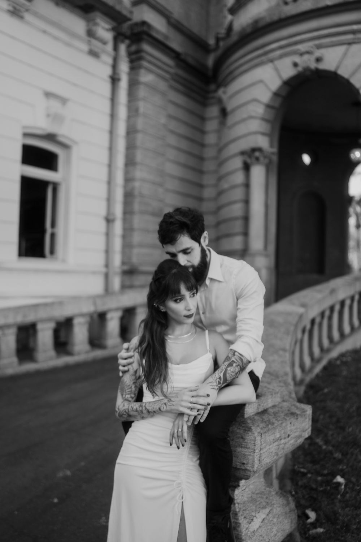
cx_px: 180
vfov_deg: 54.4
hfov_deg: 37.9
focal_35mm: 35
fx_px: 526
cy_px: 271
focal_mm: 35
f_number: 1.8
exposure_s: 1/320
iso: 100
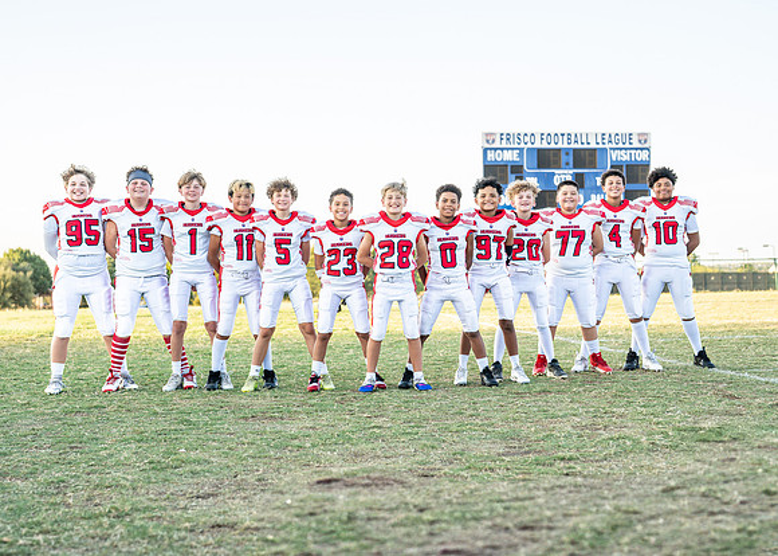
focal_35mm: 59
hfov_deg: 33.2
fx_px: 1303
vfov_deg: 24.1
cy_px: 274
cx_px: 376
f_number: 2.8
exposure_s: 1/1000
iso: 500
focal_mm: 50
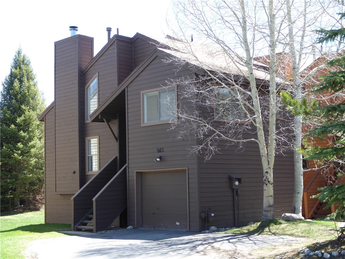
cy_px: 130
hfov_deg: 32.2
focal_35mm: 60
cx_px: 172
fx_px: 598
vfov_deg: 24.4
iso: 80
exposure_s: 1/80
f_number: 4.2
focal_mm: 10.3
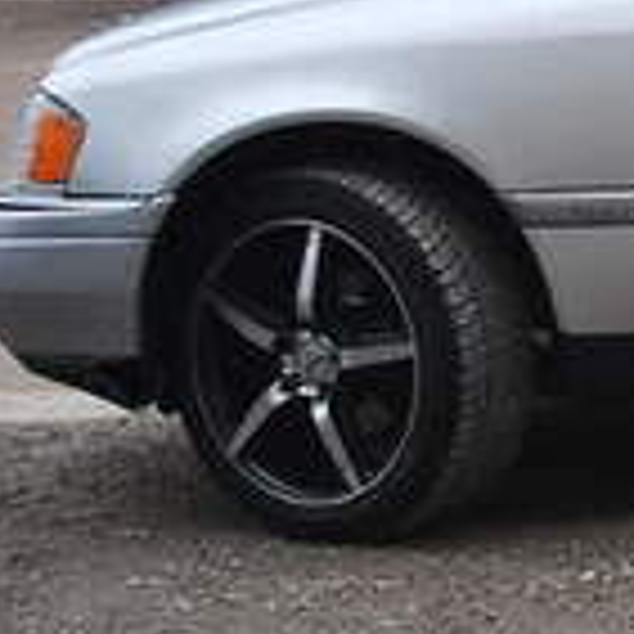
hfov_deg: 10.4
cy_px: 94
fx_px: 3212
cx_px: 1250
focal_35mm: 155
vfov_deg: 11.2
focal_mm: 26
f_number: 4.2
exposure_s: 1/40
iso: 200
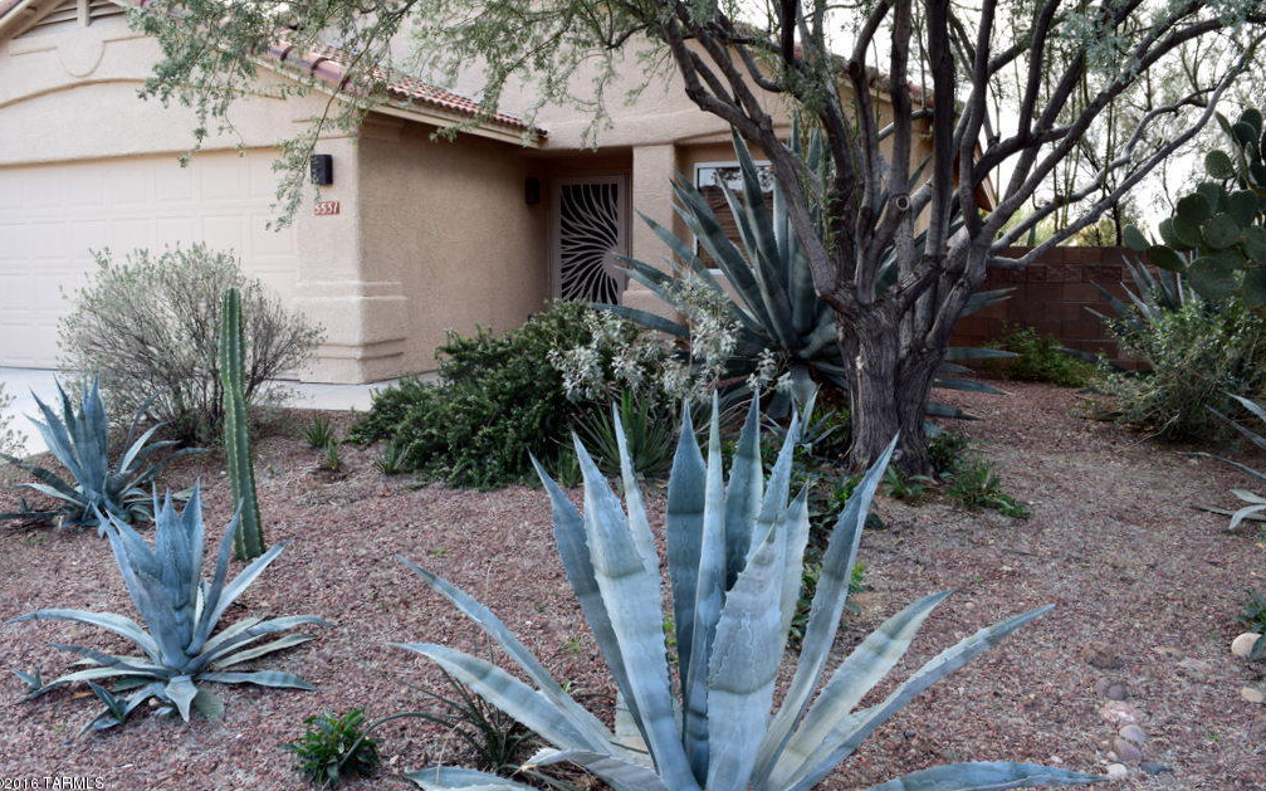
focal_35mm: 28
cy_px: 387
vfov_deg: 44.5
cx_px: 629
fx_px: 966
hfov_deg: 66.5
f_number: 9
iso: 400
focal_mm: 18
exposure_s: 1/100
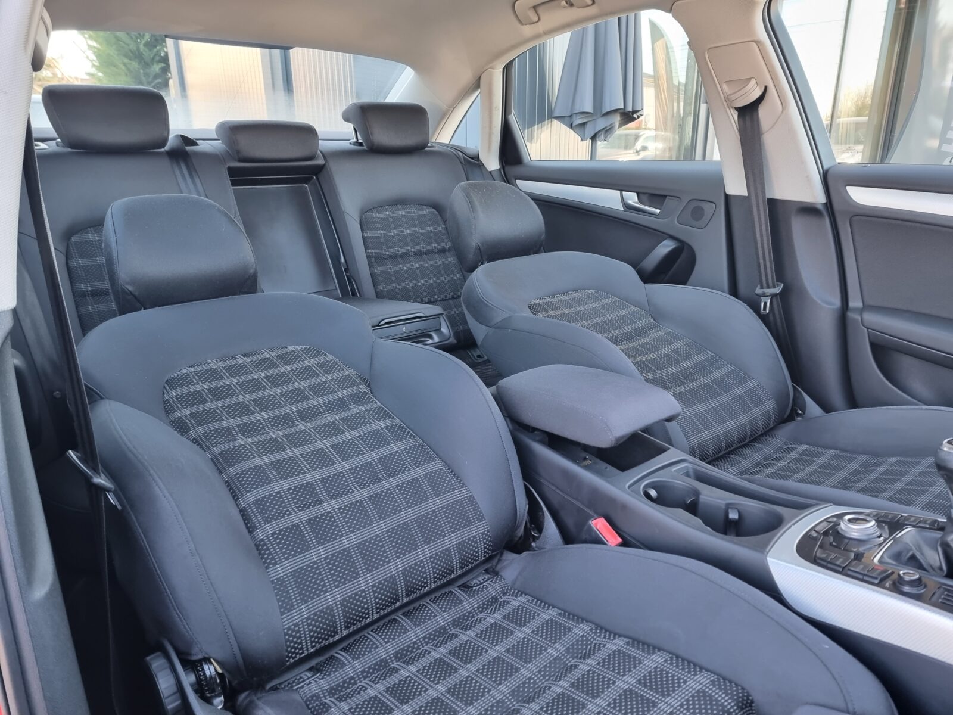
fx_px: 661
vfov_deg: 56.8
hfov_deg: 71.6
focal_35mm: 24
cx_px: 476
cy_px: 358
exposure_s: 1/100
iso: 200
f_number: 1.8
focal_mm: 6.7
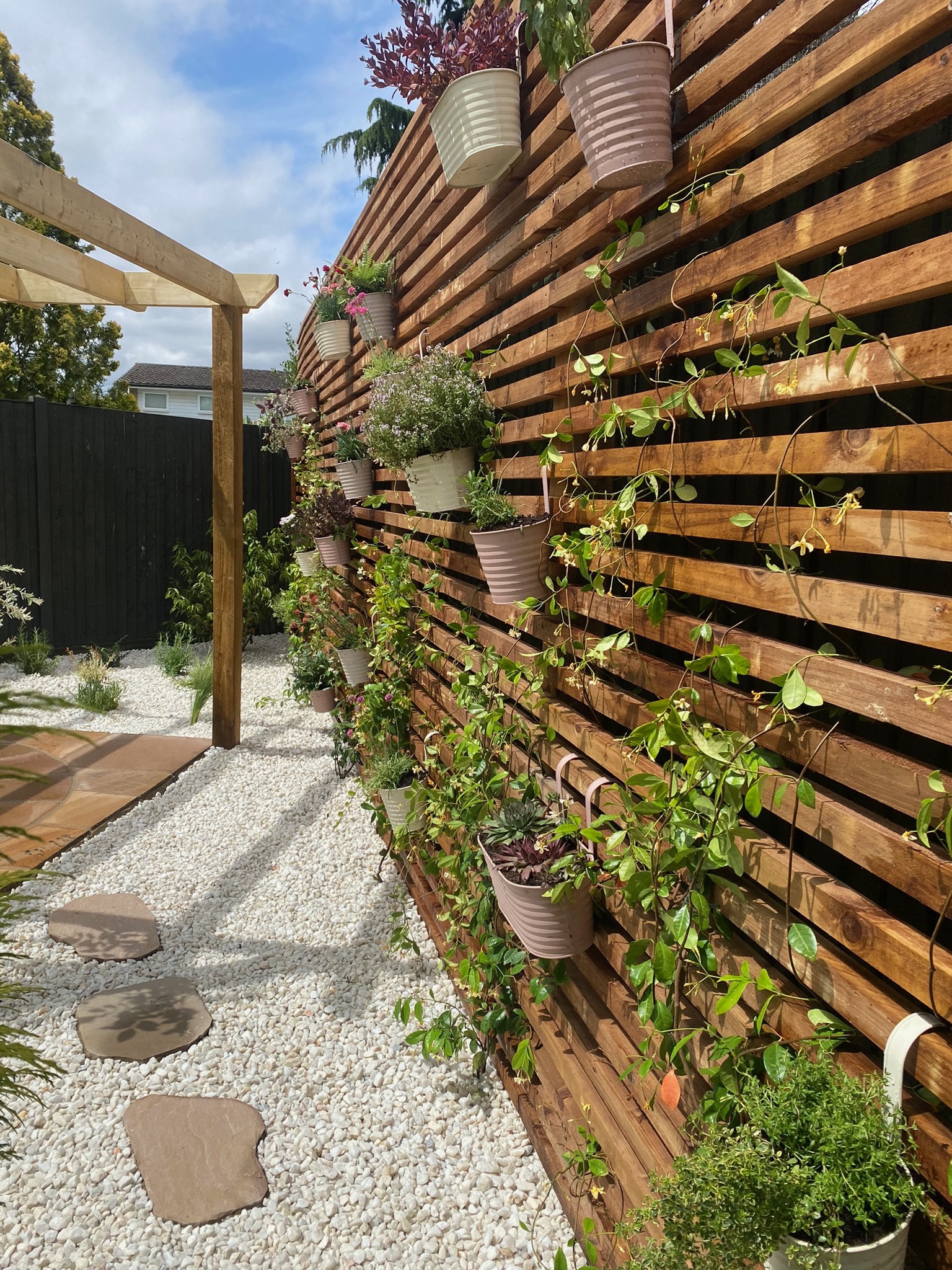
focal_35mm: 26
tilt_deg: -7.9
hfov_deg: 53.1
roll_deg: -1.0
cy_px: 635
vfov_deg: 67.3
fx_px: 953
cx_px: 476
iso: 32
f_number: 1.8
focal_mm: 4.25
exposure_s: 1/3300
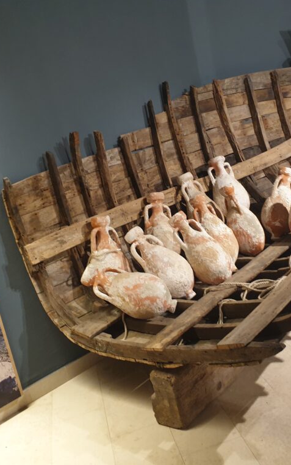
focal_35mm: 37
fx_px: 469
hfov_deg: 34.3
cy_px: 232
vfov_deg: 52.7
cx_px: 176
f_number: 2.4
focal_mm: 4.3
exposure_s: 1/50
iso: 160
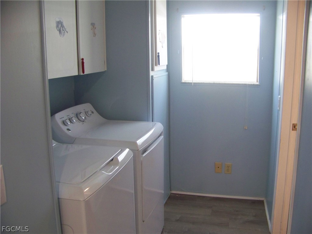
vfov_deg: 39.7
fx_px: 324
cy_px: 117
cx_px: 156
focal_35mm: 36
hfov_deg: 51.4
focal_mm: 5.85
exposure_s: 1/30
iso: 200
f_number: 2.8
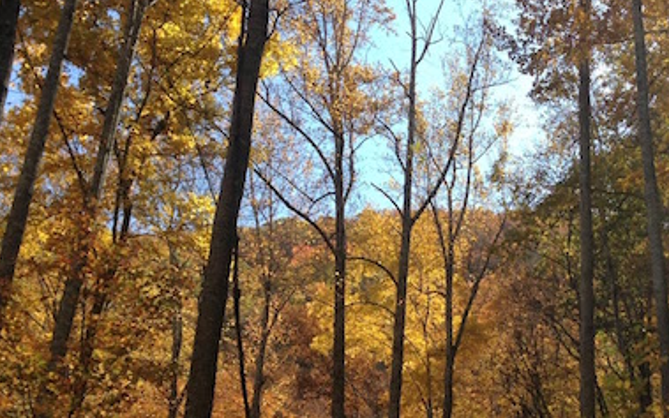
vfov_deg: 21.6
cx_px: 475
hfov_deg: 33.5
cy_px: 266
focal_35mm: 60
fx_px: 1094
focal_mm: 4.13
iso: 50
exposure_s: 1/623
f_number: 2.4
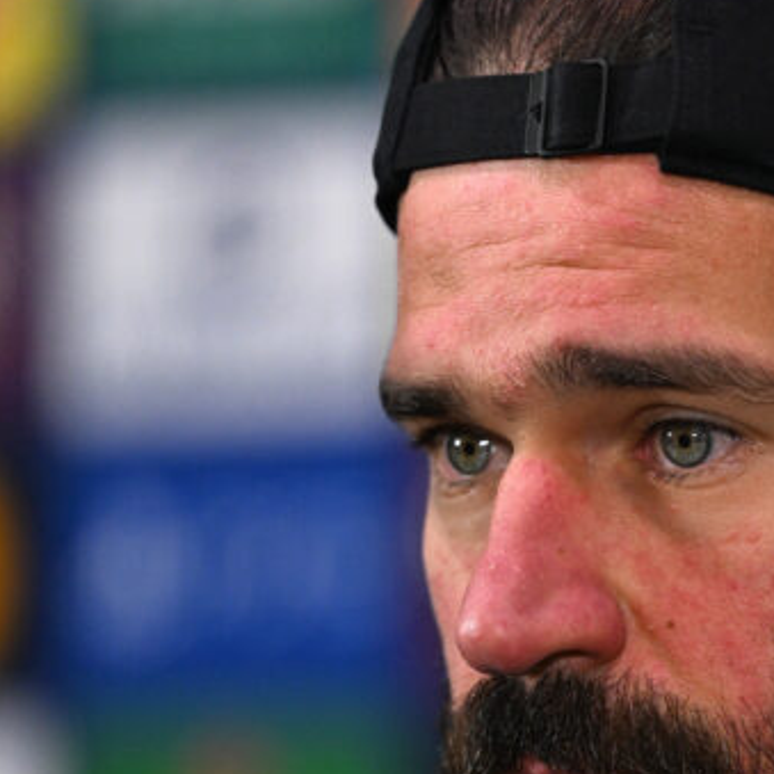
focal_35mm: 1027
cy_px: 691
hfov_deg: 1.7
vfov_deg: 1.7
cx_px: 964
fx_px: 25980
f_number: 2.8
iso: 2000
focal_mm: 400
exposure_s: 1/800
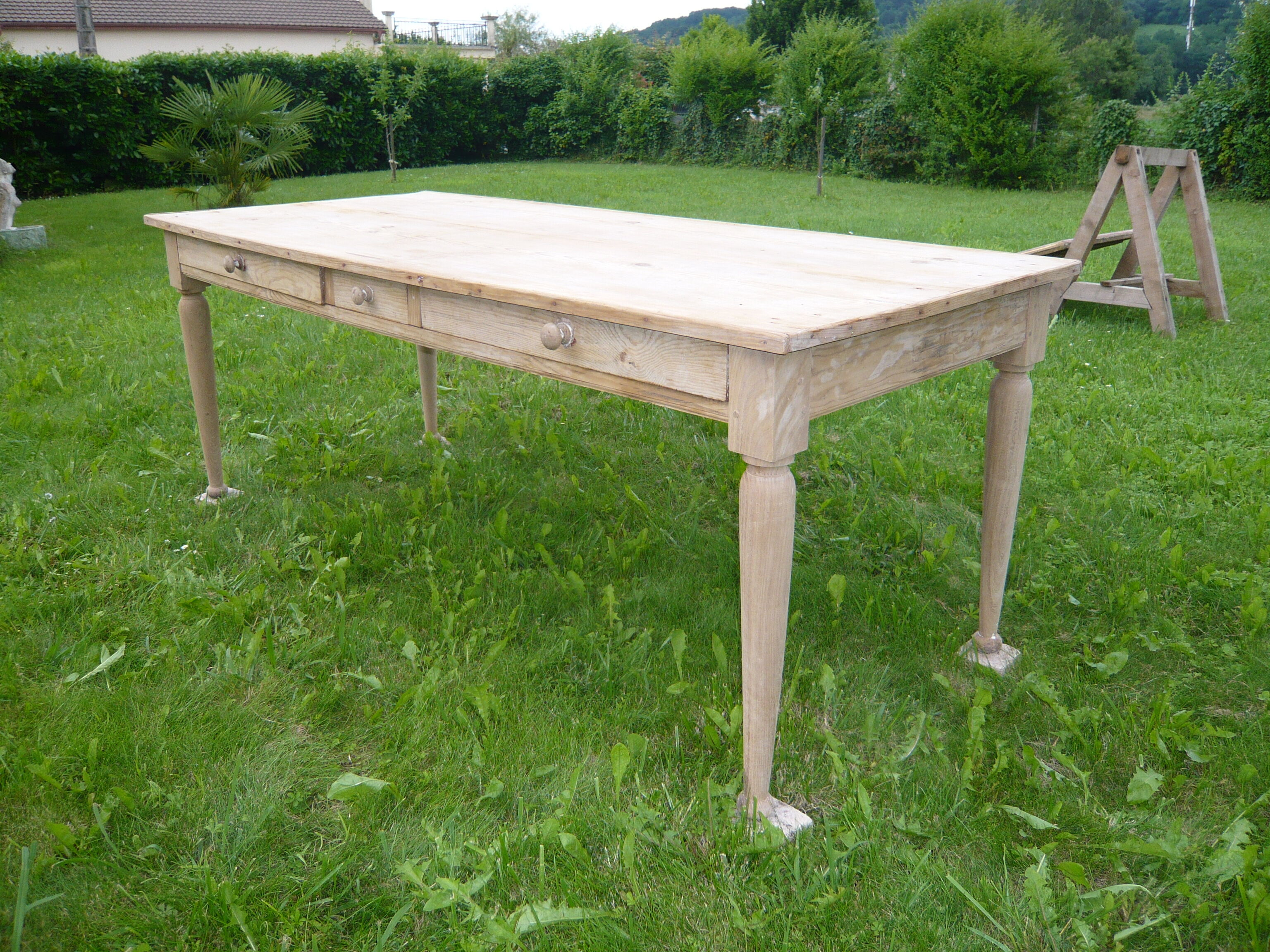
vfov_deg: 49.7
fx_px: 1027
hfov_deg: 63.4
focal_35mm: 28
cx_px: 635
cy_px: 476
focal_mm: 4.6
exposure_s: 1/500
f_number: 2.8
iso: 100
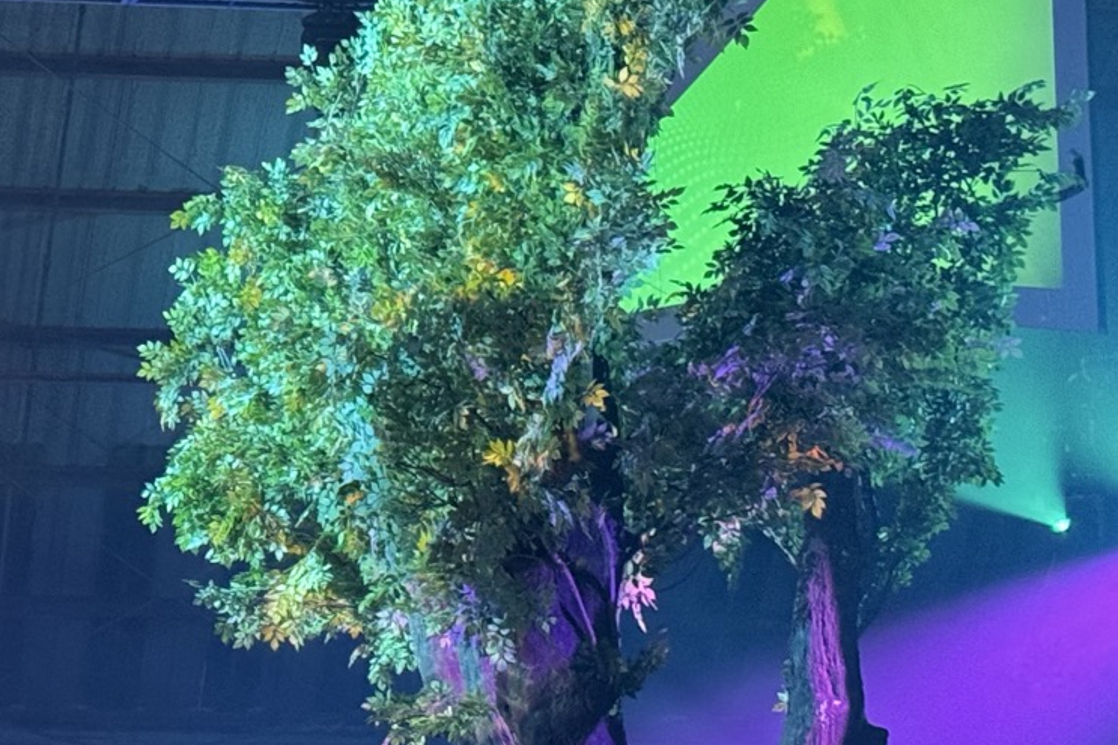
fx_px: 3757
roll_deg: -1.0
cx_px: -65
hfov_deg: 16.5
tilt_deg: +6.7
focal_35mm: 121
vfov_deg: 11.3
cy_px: 367
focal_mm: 6.76
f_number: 1.78
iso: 500
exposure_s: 1/40
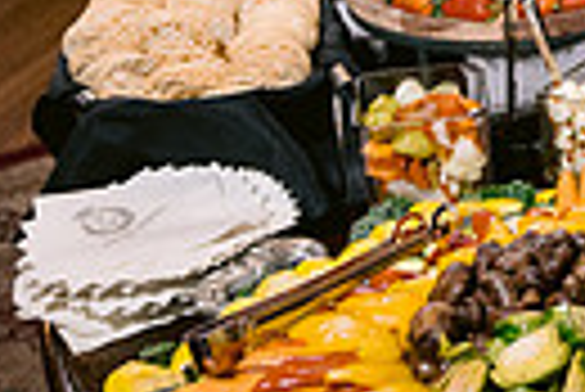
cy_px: 52
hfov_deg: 15.0
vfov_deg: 10.9
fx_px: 2033
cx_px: 914
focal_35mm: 125
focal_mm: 28
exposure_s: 1/80
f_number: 3.5
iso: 1600
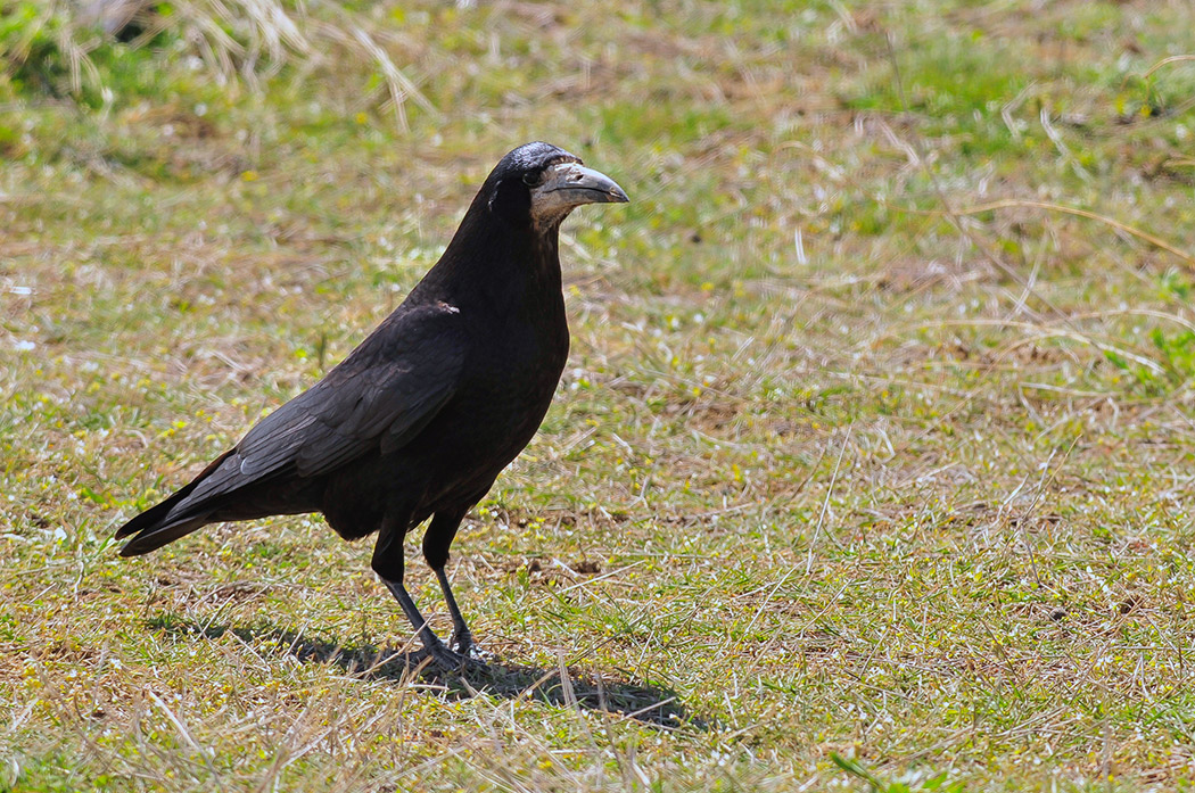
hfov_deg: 4.6
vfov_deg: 3.0
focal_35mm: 450
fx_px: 14917
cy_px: 396
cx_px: 598
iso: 200
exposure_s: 1/400
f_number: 7.1
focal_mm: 300
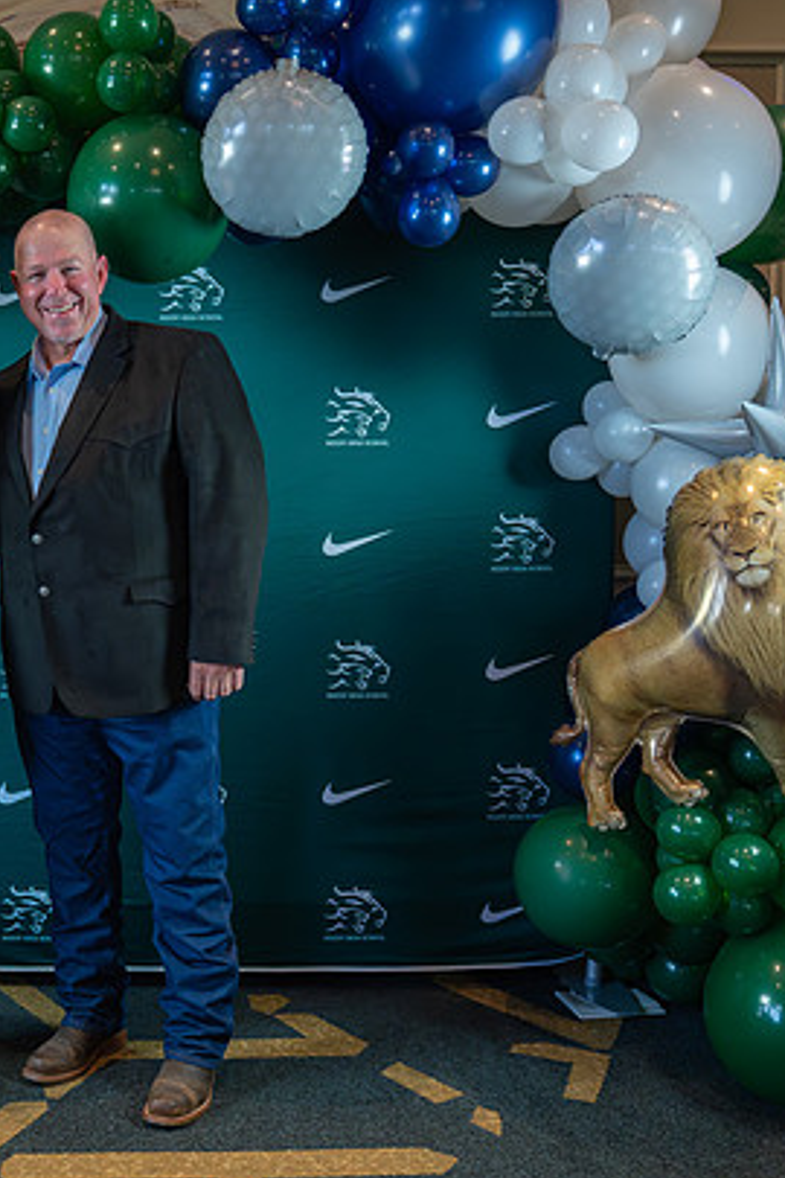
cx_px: 60
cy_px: 619
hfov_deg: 32.3
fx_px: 1276
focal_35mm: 39
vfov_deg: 49.5
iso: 3200
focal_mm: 24
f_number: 2.8
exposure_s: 1/500
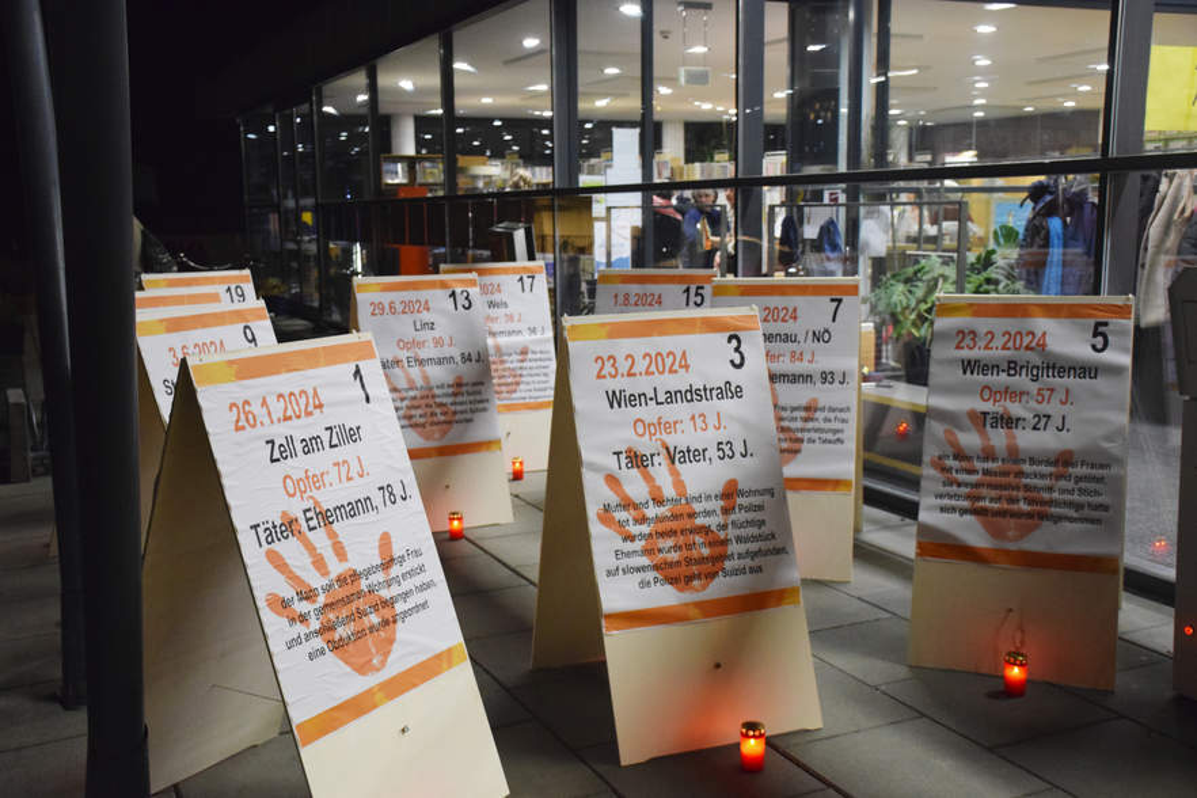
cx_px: 598
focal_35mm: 39
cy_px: 399
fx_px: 1297
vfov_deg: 34.2
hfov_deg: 49.6
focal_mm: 26
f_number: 3.8
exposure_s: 1/60
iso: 3200
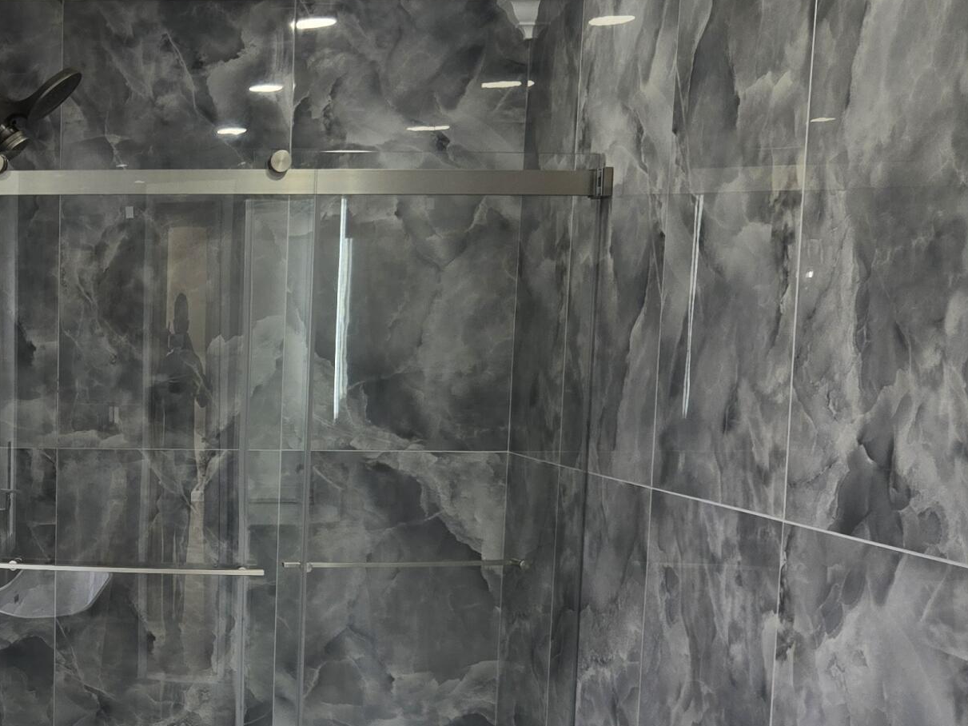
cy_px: 544
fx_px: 1594
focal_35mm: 57
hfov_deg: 31.3
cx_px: 4
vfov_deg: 25.4
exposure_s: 1/120
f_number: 1.8
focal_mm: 5.4
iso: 50
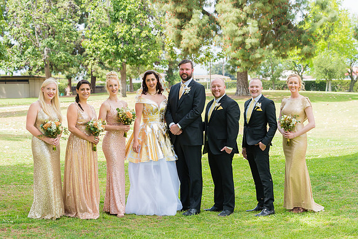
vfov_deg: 19.4
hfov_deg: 28.9
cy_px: 120
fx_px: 696
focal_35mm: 70
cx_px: 179
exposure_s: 1/1000
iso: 500
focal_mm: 70
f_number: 5.6
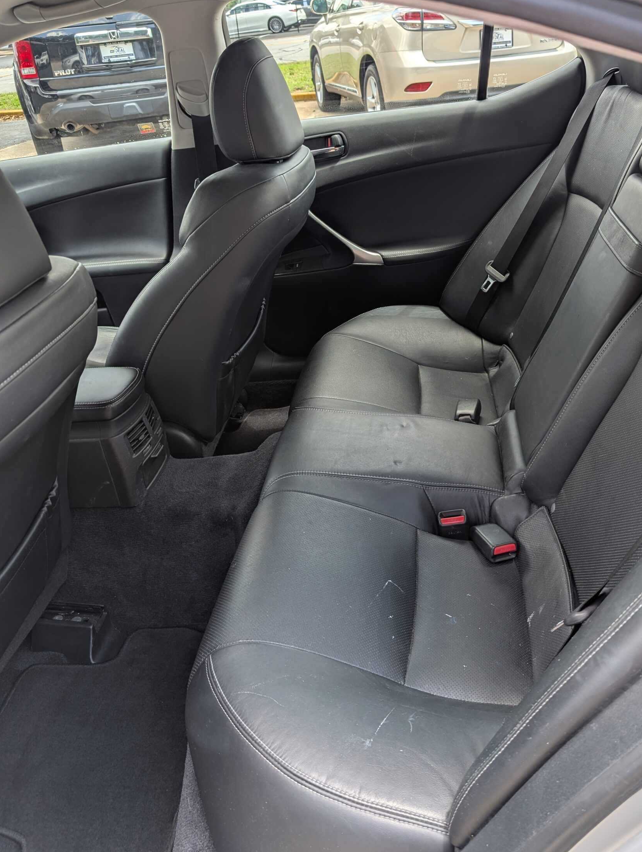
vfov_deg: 63.2
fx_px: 690
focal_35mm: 28
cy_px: 381
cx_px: 373
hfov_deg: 49.7
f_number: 1.68
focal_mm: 6.9
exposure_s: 1/130
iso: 17
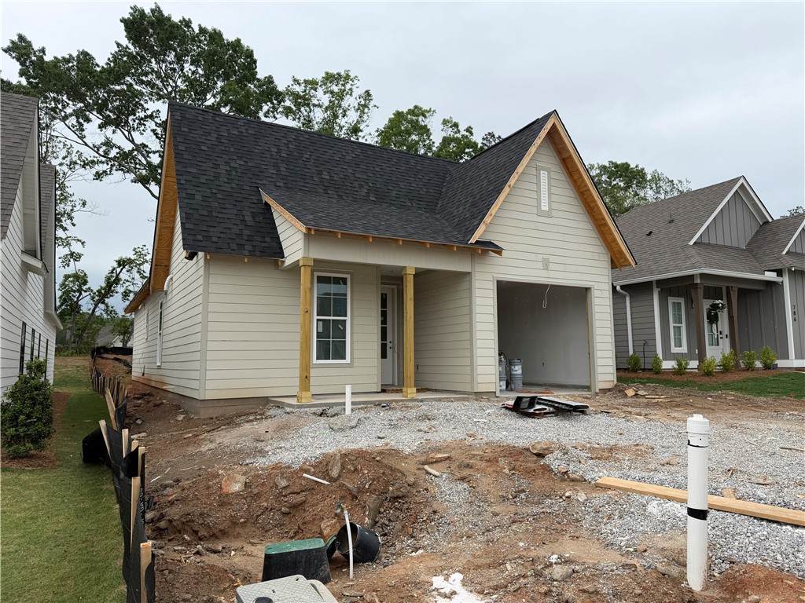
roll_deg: +1.5
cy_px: 302
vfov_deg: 56.8
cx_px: 402
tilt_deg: +3.0
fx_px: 558
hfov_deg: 71.6
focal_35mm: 24
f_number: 1.78
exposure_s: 1/3953
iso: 80
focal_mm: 6.76
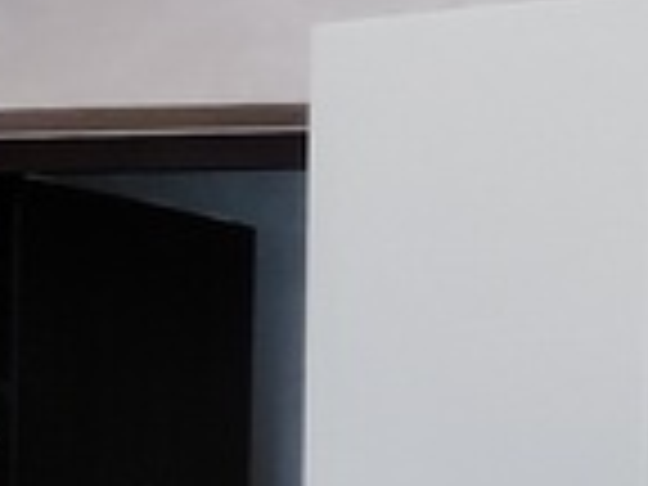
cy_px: 562
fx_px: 2209
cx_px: 166
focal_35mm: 118
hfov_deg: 16.6
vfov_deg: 12.3
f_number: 2.2
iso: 281
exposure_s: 1/100
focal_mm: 1.42
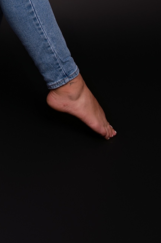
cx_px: -62
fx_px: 840
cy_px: -124
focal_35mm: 125
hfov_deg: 10.6
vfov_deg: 15.2
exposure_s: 1/160
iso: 160
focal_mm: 39
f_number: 6.3
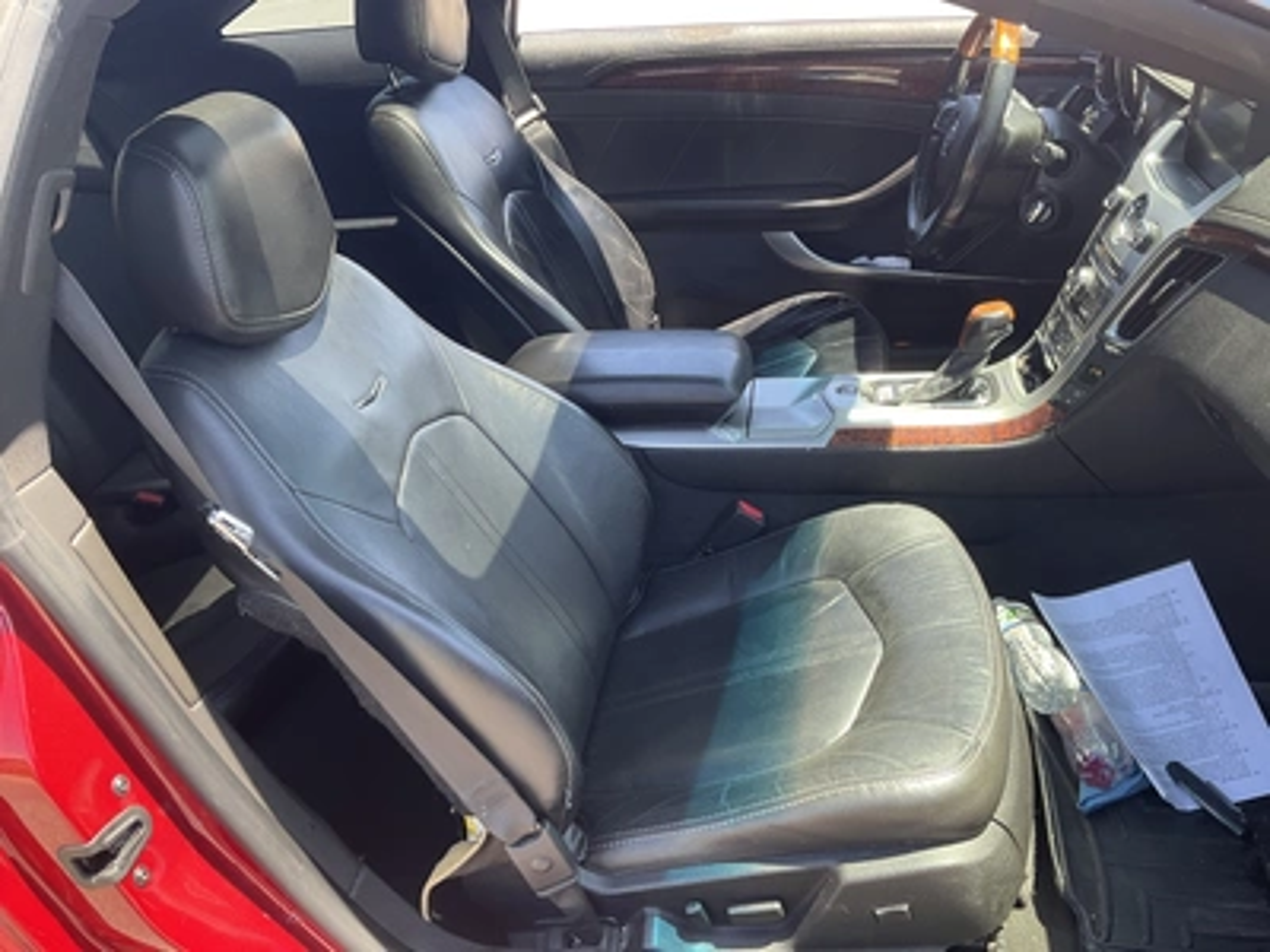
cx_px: 635
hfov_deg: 61.7
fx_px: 1064
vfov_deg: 48.2
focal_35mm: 29
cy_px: 476
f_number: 1.8
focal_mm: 3
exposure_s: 1/122
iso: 25
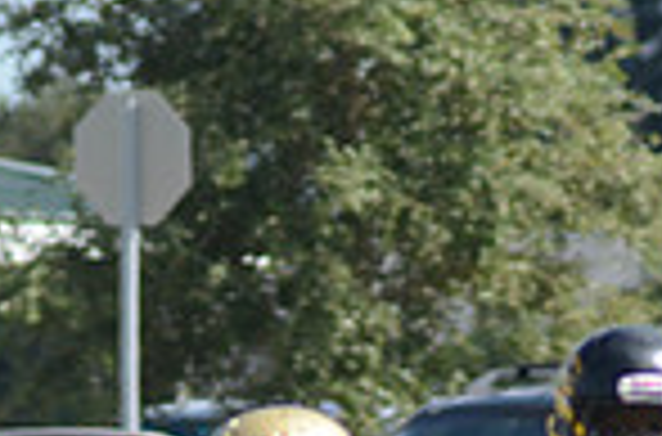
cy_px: 706
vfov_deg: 0.9
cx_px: 806
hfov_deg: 1.3
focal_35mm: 1599
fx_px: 29310
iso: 400
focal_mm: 270
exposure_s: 1/1000
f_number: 7.1
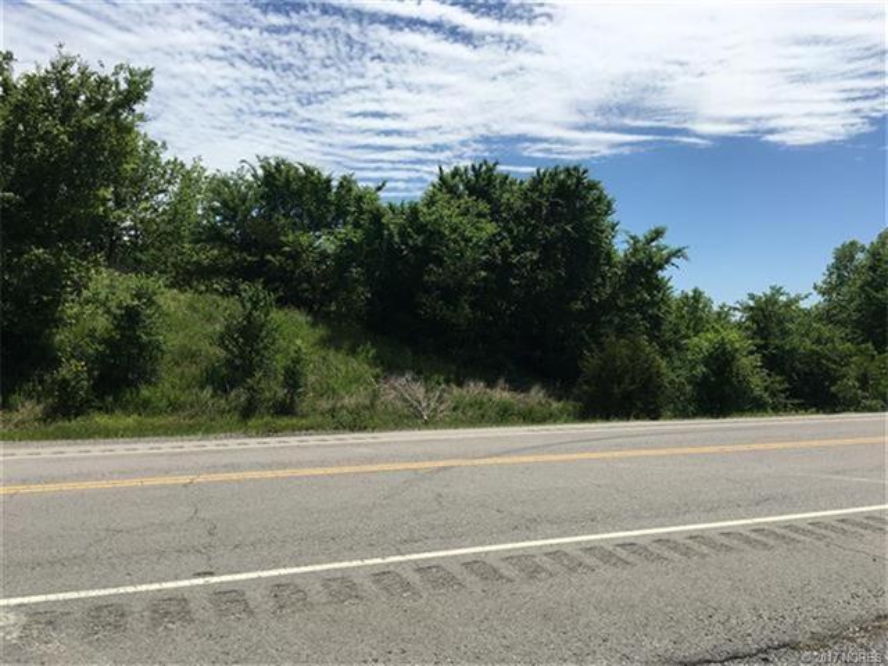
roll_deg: -0.8
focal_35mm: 29
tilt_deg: +1.3
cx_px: 444
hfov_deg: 61.7
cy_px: 333
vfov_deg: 48.2
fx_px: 744
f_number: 2.2
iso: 25
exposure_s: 1/2849
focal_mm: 4.15
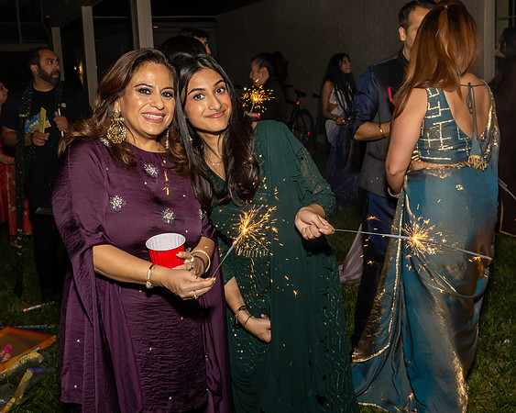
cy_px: 182
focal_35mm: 42
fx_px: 635
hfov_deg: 44.2
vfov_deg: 36.0
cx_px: 251
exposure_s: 1/250
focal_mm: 22
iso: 640
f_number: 8
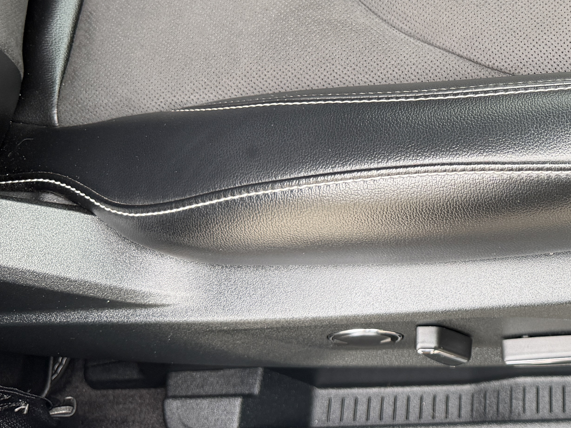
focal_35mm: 56
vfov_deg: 25.6
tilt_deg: -61.4
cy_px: 79
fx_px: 924
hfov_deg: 31.5
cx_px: 583
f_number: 1.78
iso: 64
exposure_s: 1/121
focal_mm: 6.76
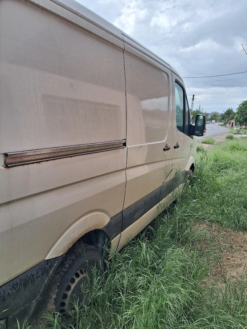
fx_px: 257
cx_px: 124
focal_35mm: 27
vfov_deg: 65.3
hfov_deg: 51.4
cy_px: 164
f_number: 1.8
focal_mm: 4
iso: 20
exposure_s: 1/263
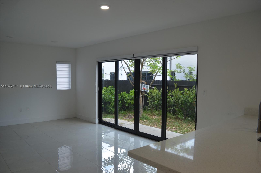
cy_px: 86
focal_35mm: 27
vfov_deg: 47.7
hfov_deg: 67.5
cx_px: 130
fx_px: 195
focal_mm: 18
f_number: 5.6
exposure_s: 1/125
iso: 400
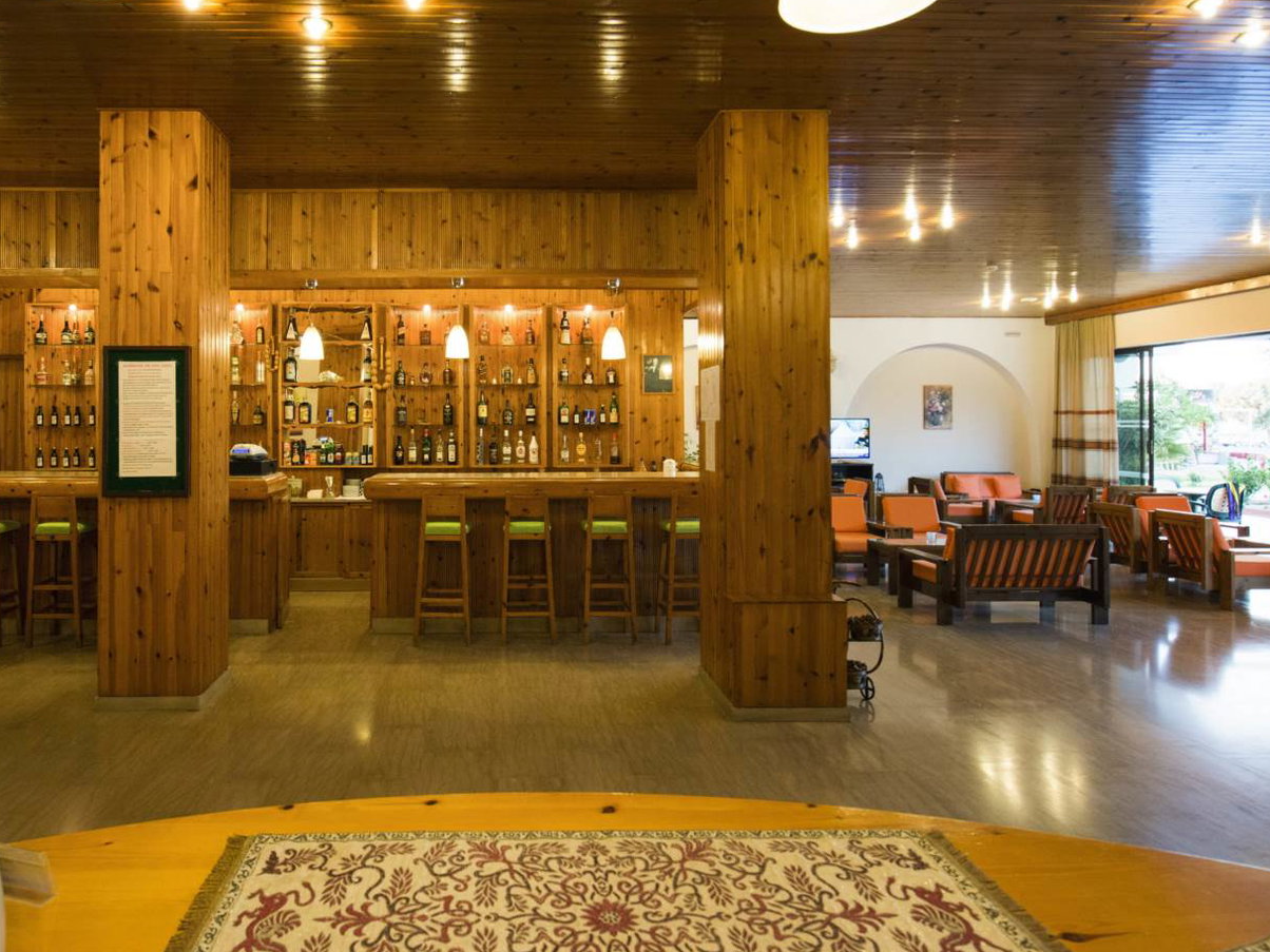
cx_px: 503
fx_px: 844
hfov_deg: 73.1
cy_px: 401
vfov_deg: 58.6
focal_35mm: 23
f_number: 5.6
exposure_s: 1/40
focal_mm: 18
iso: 1250
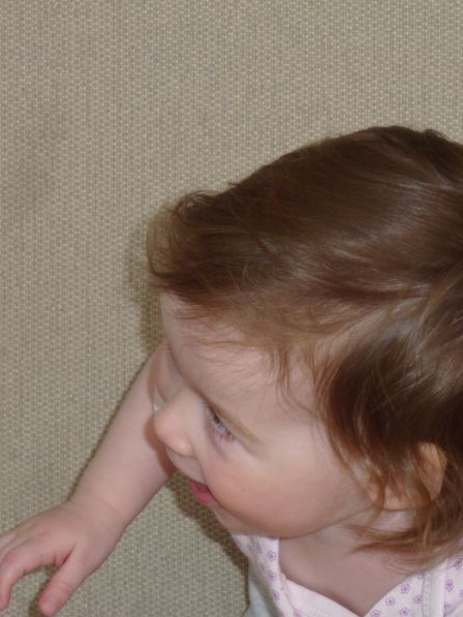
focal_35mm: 197
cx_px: 357
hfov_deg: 7.5
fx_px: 3512
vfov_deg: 10.0
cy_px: 308
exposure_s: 1/125
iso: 125
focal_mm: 24.1
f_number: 4.5
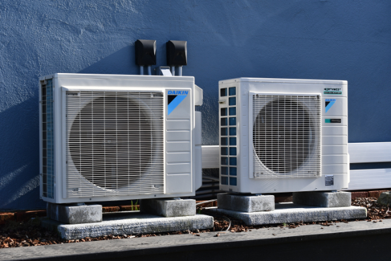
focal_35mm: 72
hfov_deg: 28.1
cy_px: 130
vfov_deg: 18.9
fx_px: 782
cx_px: 196
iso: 140
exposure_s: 1/250
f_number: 8
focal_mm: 48
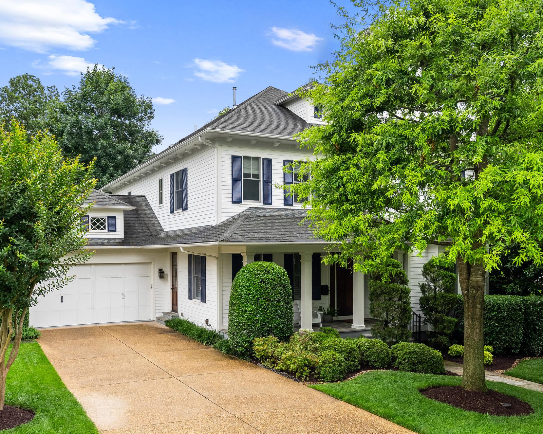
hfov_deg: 59.8
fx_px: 466
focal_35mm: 29
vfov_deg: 50.0
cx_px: 208
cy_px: 210
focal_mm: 25
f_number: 8
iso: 200
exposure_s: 1/160
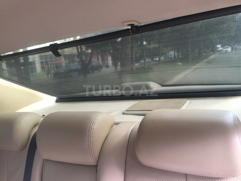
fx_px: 202
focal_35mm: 29
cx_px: 120
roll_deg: +6.0
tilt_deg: -7.6
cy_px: 90
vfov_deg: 48.2
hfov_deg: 61.7
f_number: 2.2
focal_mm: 4.15
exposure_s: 1/33
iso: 32
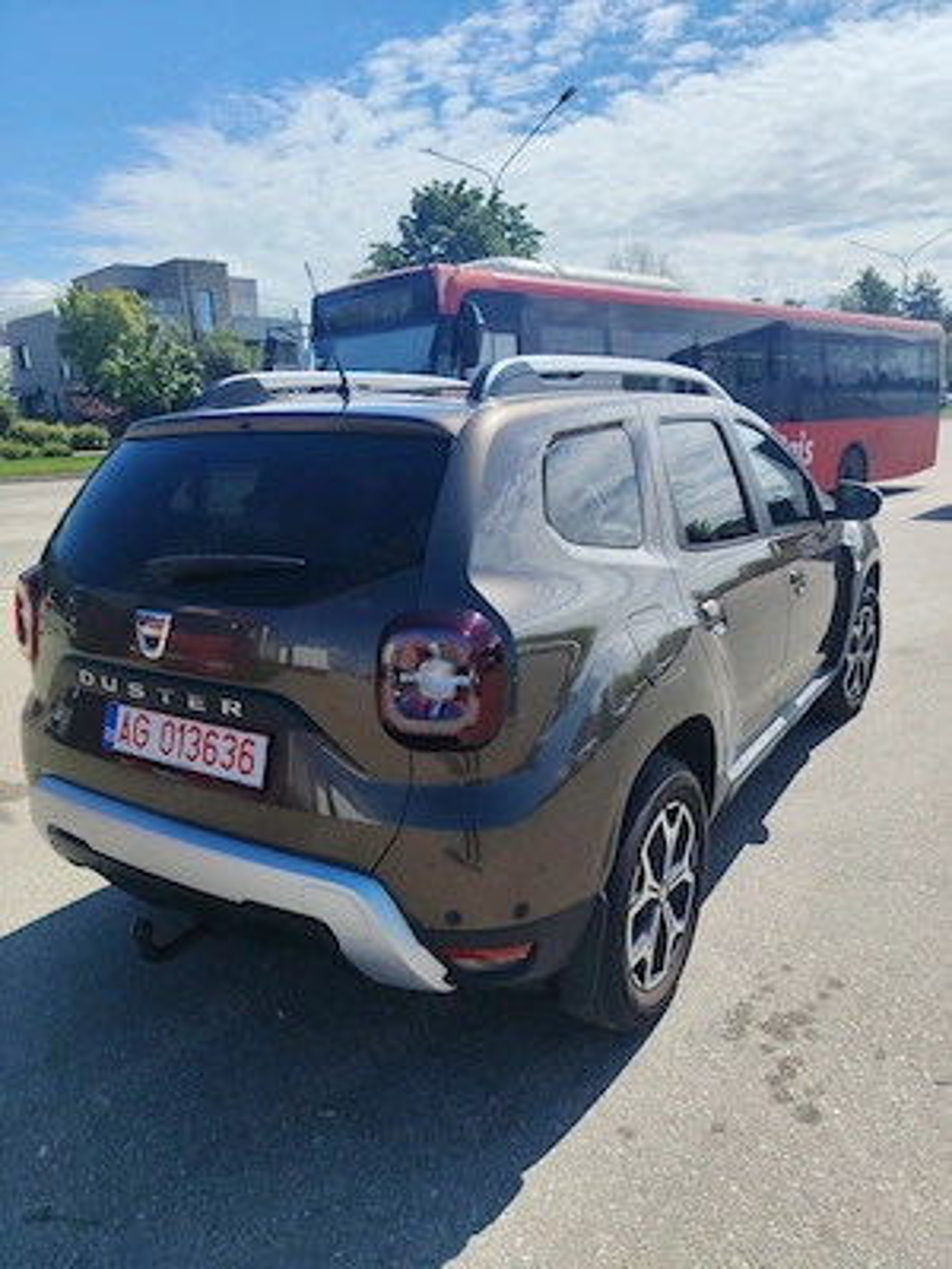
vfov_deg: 71.6
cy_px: 634
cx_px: 476
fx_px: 880
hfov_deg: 56.8
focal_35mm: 24
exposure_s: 1/1774
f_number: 1.75
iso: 100
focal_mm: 5.25
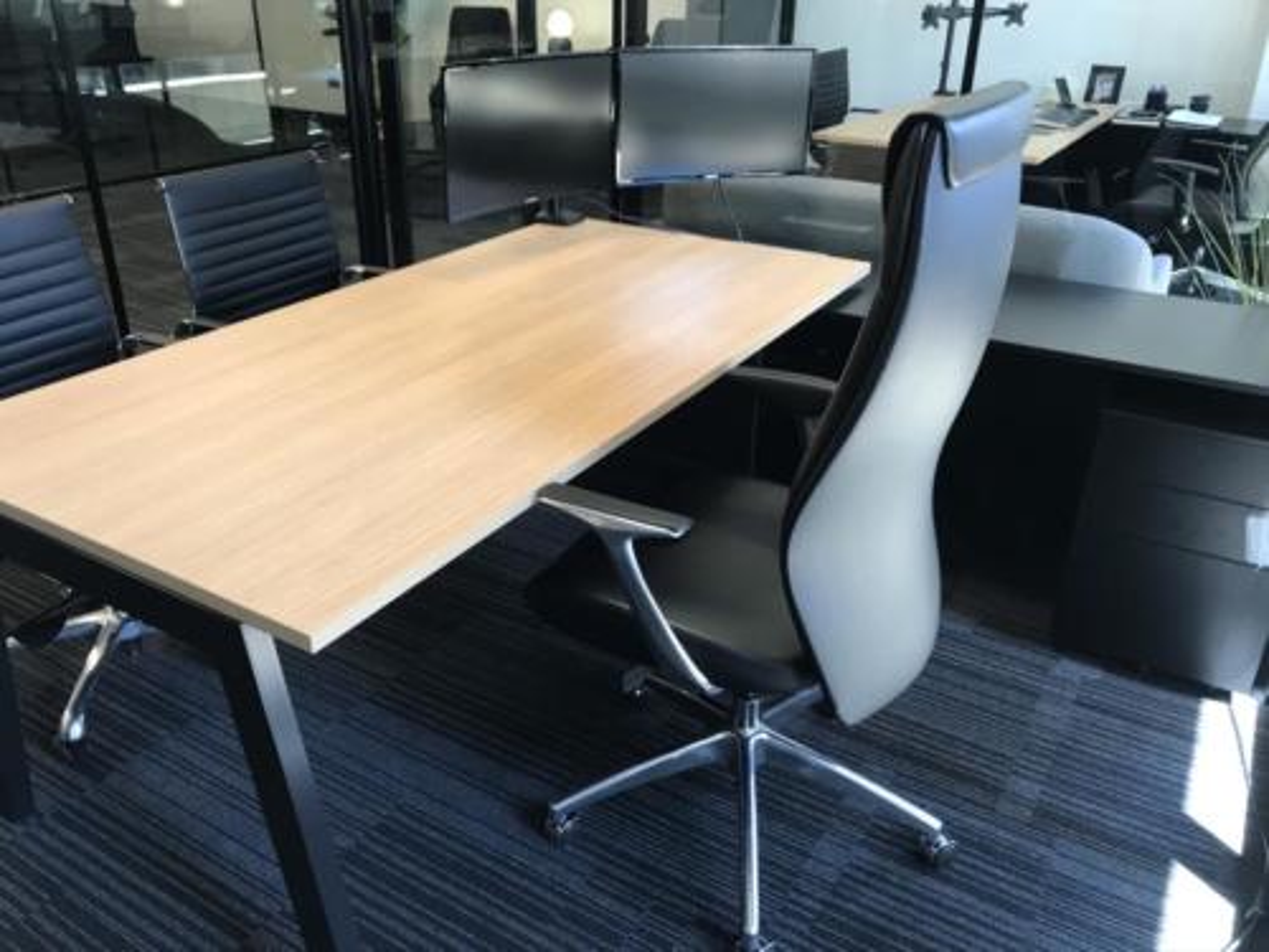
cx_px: 634
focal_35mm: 28
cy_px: 476
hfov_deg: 63.4
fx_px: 1026
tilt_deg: -26.5
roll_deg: -2.2
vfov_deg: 49.7
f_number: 1.8
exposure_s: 1/20
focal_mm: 3.99
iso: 32
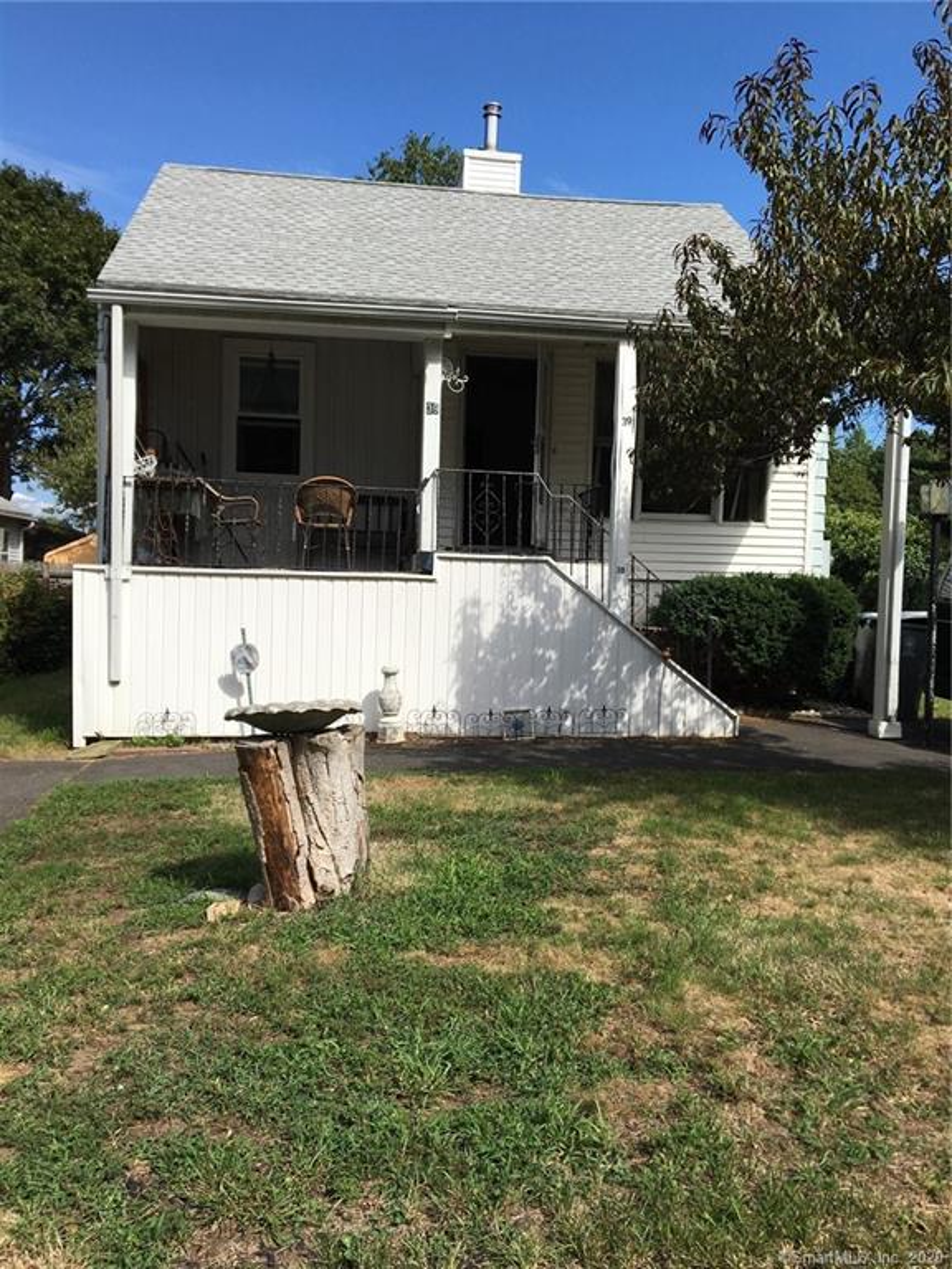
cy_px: 634
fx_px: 1063
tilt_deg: -2.2
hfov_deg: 48.2
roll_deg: -1.2
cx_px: 476
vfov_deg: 61.7
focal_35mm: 29
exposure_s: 1/2331
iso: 25
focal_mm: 4.15
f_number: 2.2
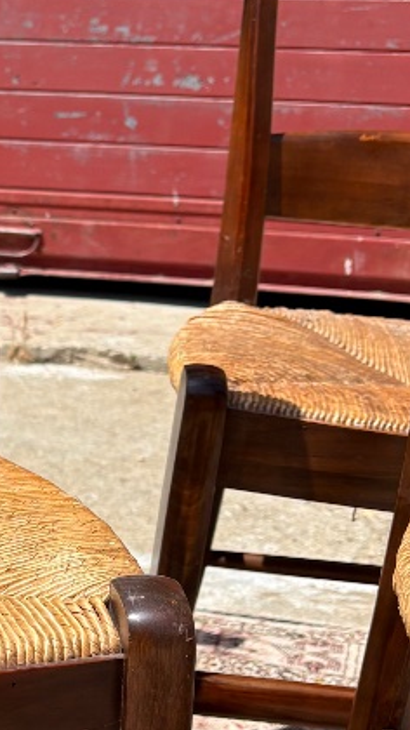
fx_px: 1567
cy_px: 452
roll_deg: -3.2
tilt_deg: -16.1
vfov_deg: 26.1
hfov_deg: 13.8
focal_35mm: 81
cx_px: -254
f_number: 1.6
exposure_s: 1/3448
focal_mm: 5.96
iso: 50
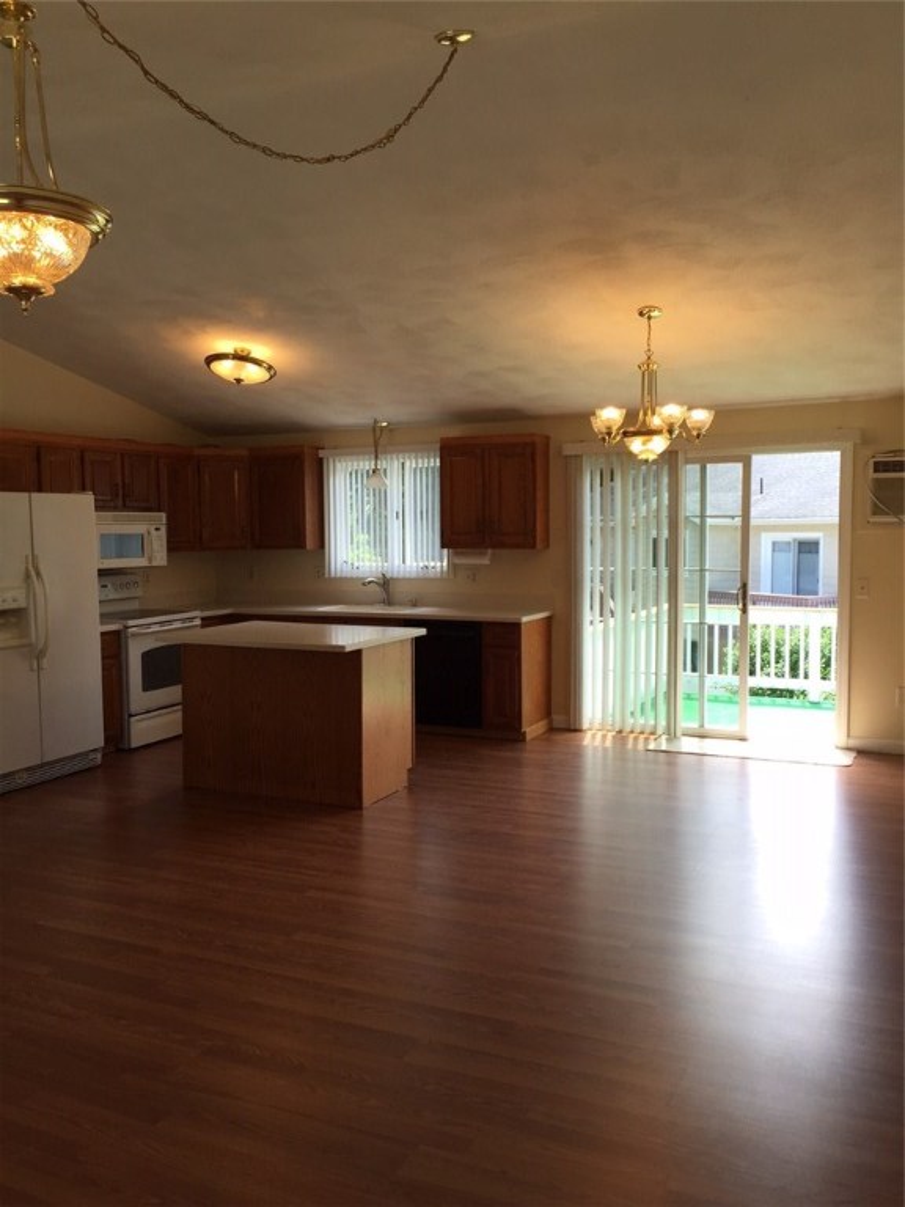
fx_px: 1011
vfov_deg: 61.7
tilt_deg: -3.0
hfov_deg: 48.2
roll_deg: +0.3
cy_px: 604
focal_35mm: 29
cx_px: 452
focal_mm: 4.15
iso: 32
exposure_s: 1/169
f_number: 2.2
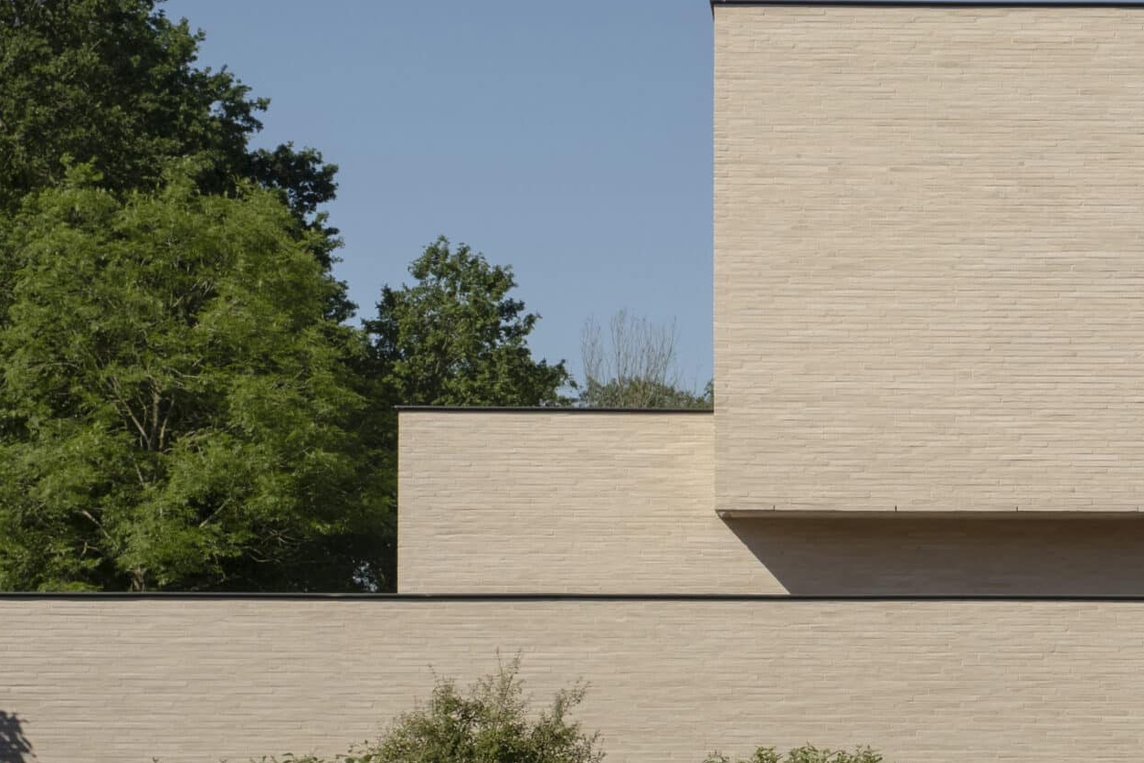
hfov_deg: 21.8
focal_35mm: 92
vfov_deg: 14.8
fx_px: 2924
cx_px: 974
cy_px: 525
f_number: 7.1
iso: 160
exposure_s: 1/125
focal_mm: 30.2
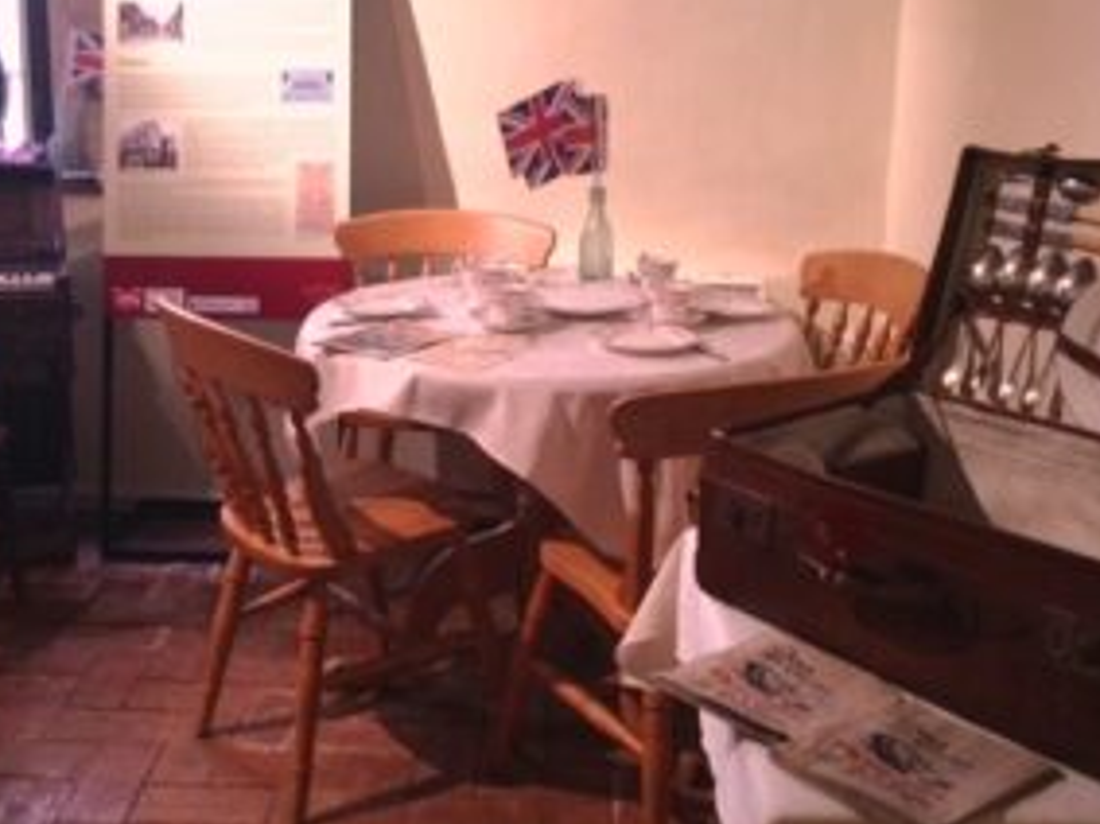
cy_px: 358
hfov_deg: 45.7
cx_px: 482
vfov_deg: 35.1
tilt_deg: -16.6
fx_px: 1302
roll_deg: -1.1
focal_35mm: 41
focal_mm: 4.15
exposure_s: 1/30
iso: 160
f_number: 2.2
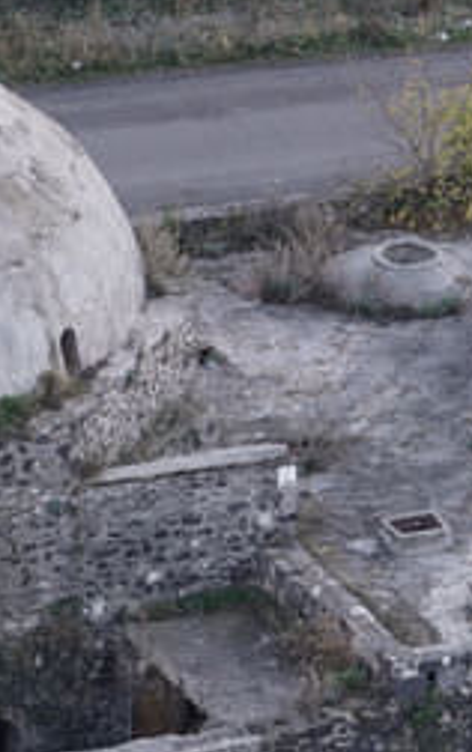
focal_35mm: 567
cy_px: 339
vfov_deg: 3.7
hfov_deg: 2.3
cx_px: 227
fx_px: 11643
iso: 800
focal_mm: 137
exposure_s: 1/160
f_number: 7.1
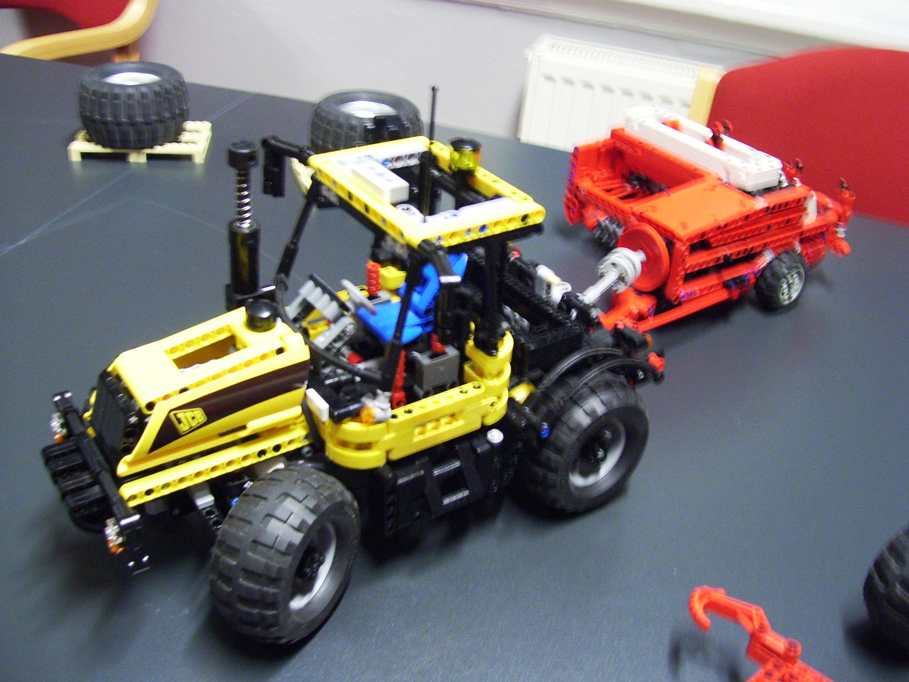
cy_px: 341
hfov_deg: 51.4
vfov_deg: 39.7
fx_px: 945
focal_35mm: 36
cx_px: 454
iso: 160
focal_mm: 6
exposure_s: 1/8
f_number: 2.7
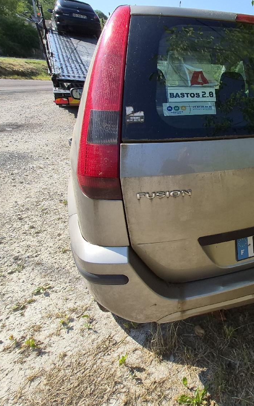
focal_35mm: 22
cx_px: 262
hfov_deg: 45.2
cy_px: 169
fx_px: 244
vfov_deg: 79.0
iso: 40
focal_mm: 1.74
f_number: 2.2
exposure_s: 1/1250
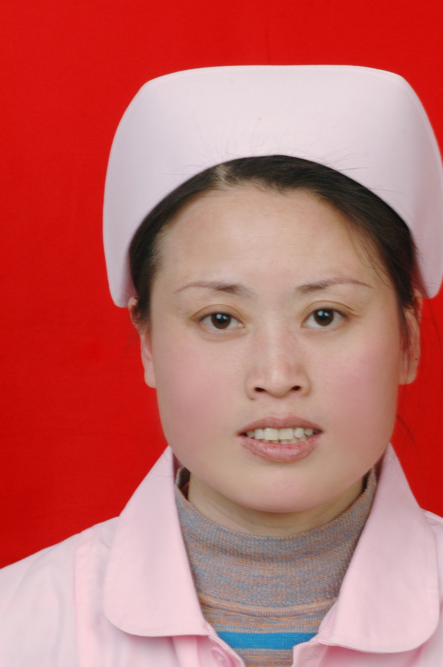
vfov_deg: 11.1
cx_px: 282
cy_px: 454
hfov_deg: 7.4
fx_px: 3416
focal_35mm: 185
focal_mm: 85
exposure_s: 1/125
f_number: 14
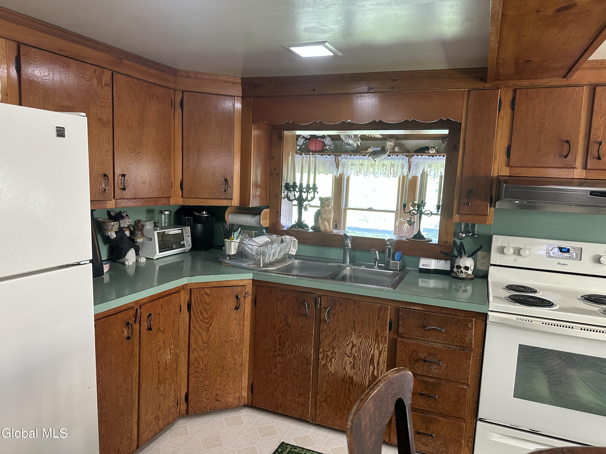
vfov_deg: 56.8
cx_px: 303
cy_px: 227
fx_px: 420
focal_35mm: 24
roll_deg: -2.8
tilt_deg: -6.5
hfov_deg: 71.6
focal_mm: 6.86
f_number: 1.78
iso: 320
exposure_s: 1/60
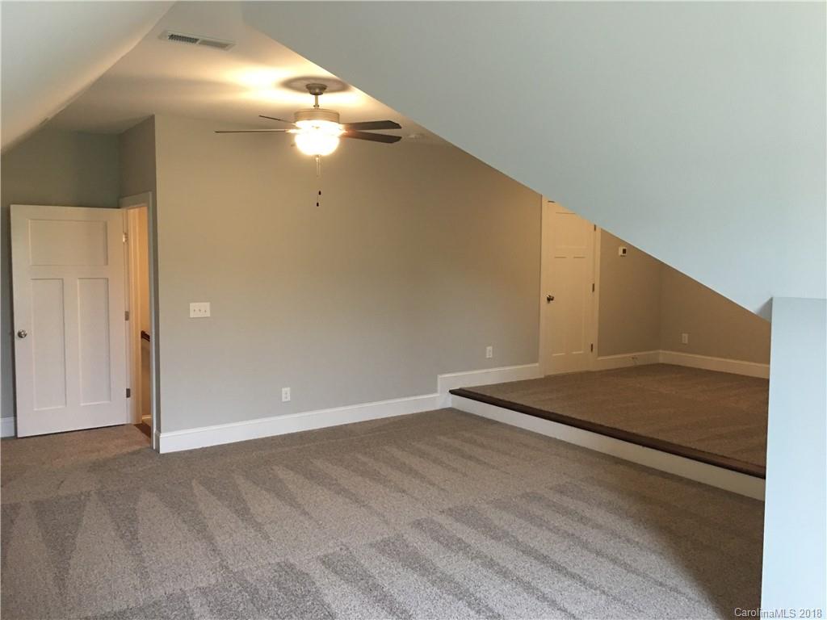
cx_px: 414
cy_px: 310
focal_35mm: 29
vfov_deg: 48.2
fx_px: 693
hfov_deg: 61.7
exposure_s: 1/15
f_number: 2.2
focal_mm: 4.15
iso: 80
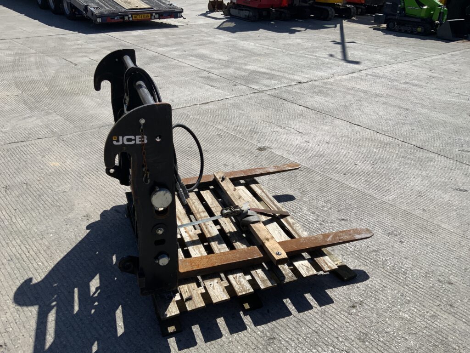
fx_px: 394
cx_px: 235
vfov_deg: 48.2
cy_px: 176
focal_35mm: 29
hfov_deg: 61.7
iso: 16
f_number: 1.8
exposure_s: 1/2667
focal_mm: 3
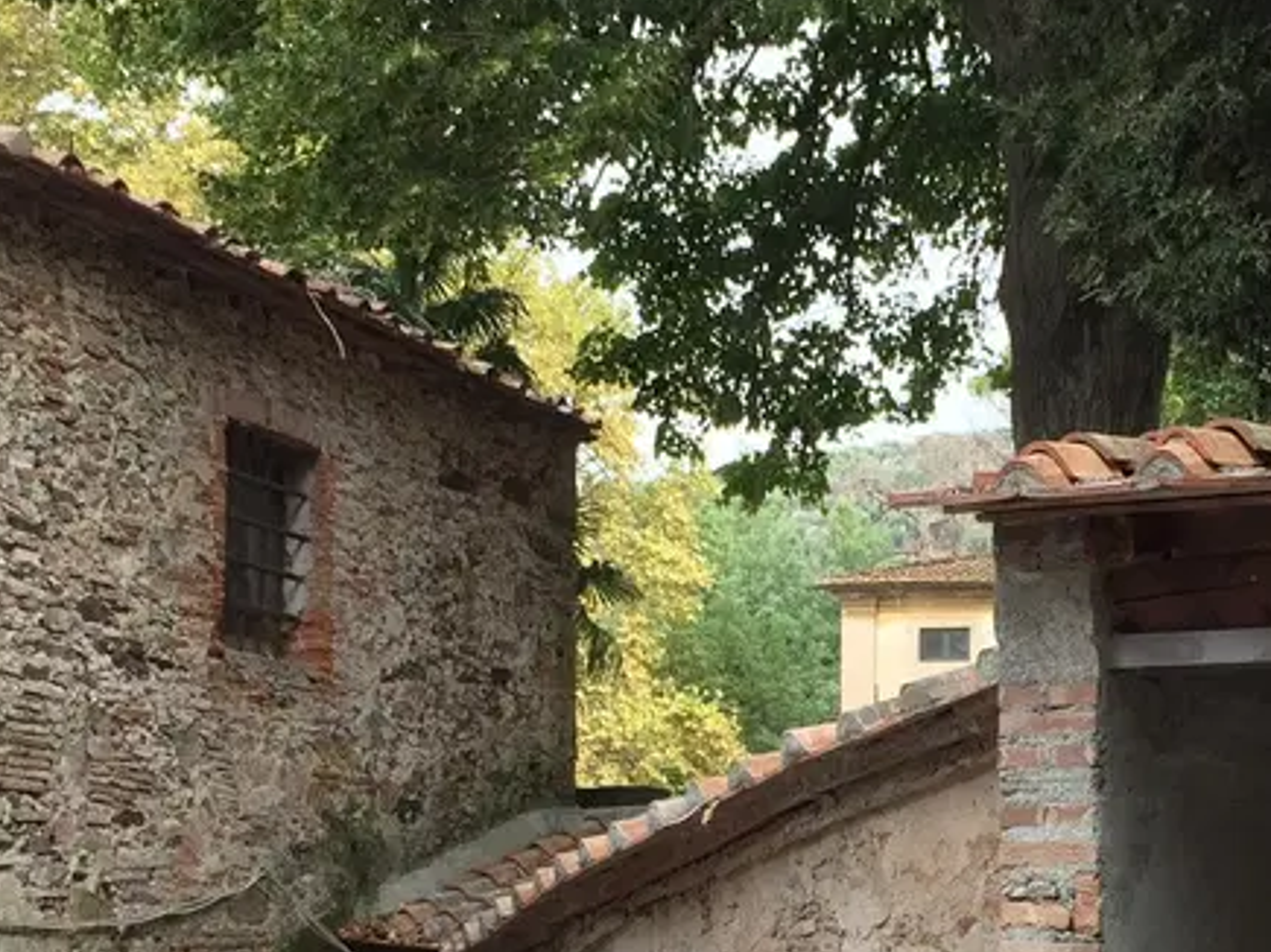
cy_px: 780
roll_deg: -1.8
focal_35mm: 80
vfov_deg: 18.2
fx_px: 2937
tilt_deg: +1.3
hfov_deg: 24.1
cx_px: 1008
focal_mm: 4.15
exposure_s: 1/146
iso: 32
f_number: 2.2
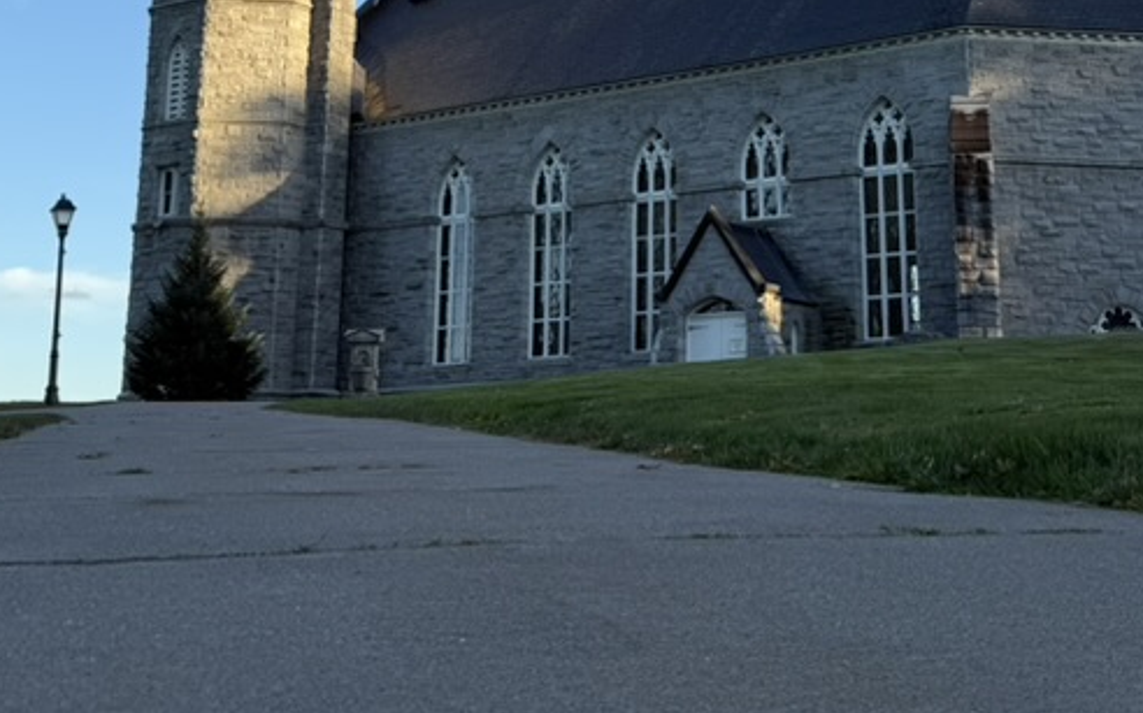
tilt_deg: +13.3
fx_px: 1650
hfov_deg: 38.0
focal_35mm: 53
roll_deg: +0.4
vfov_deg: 23.7
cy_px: 65
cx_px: 711
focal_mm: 6.76
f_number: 1.78
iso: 80
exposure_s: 1/1812
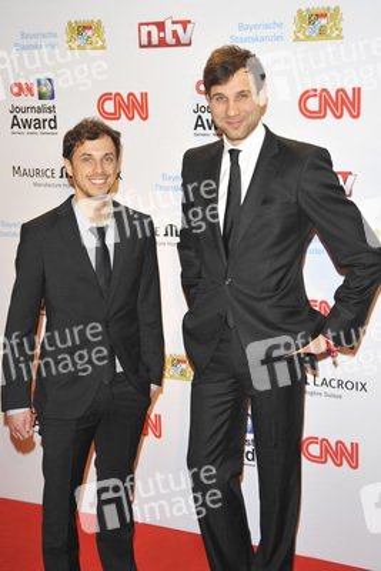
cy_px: 286
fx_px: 825
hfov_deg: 26.0
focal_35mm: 52
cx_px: 190
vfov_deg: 38.2
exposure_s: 1/250
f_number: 6.3
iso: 640
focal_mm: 52
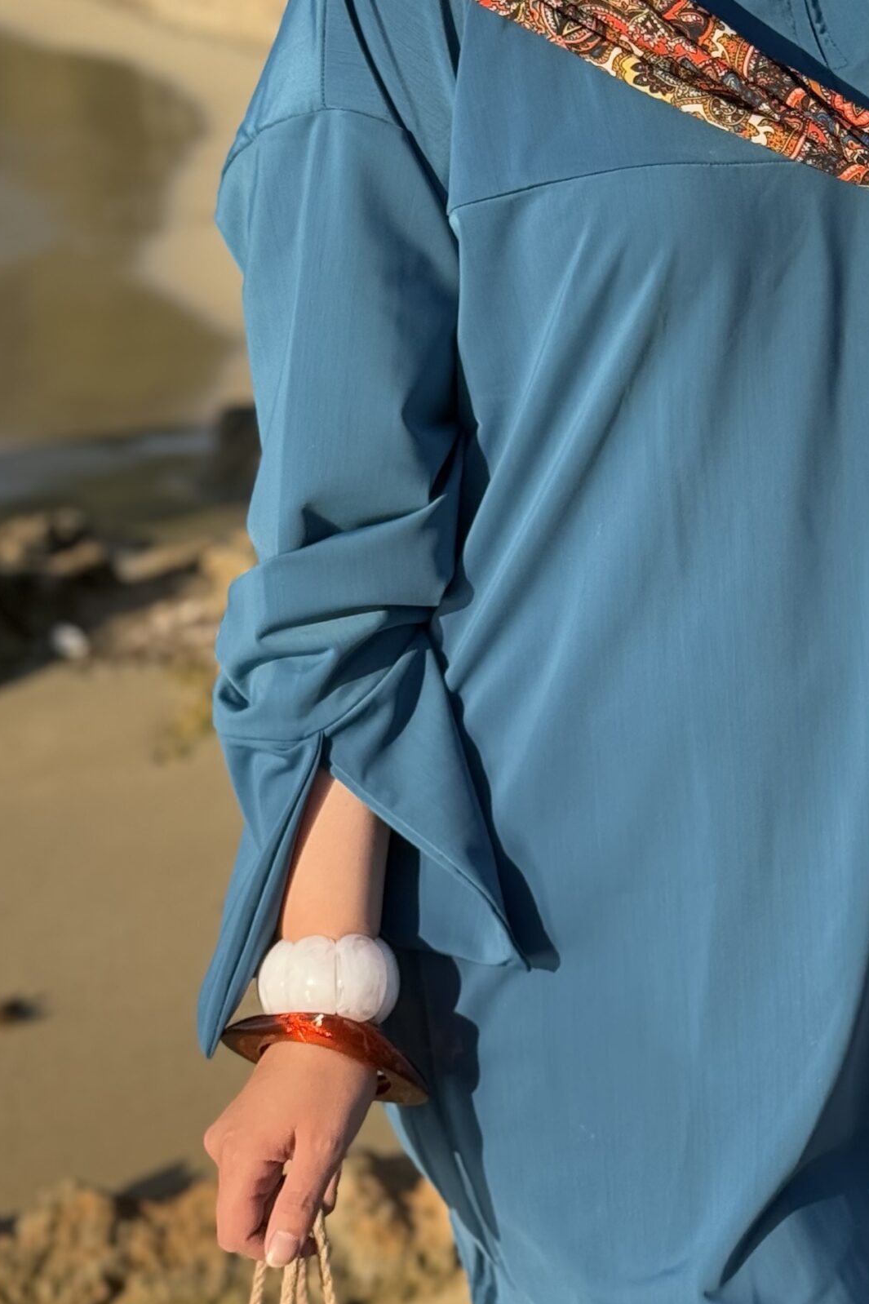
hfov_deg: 16.9
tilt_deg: -15.1
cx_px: 762
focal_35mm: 80
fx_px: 2897
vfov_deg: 25.3
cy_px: 731
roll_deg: -4.8
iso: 100
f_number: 1.78
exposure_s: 1/4587
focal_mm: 6.76
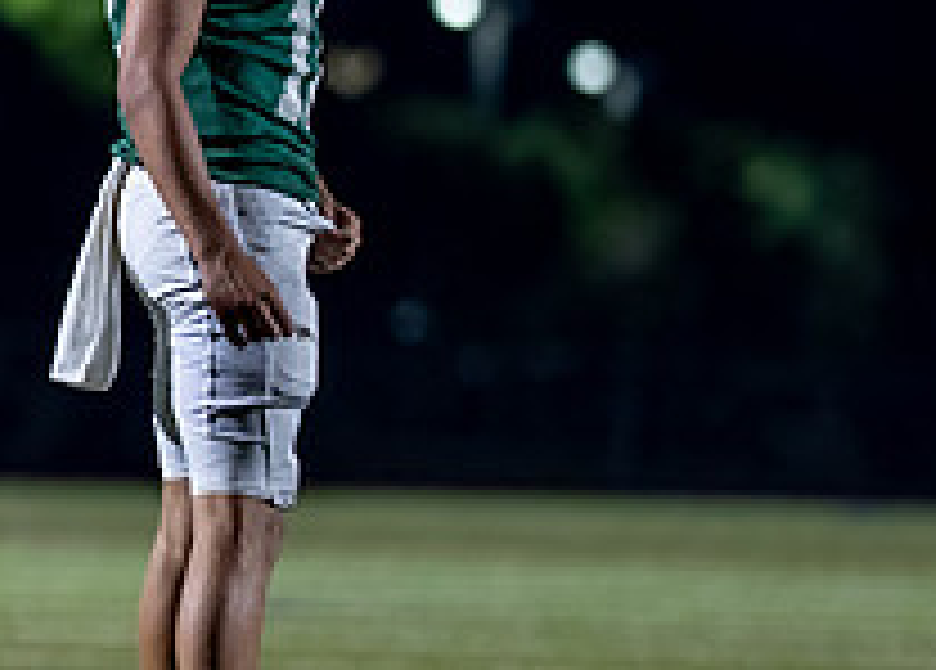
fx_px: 18068
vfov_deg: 2.1
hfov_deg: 3.0
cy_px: 151
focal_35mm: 679
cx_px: -741
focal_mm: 135
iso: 2000
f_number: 1.8
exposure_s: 1/1000
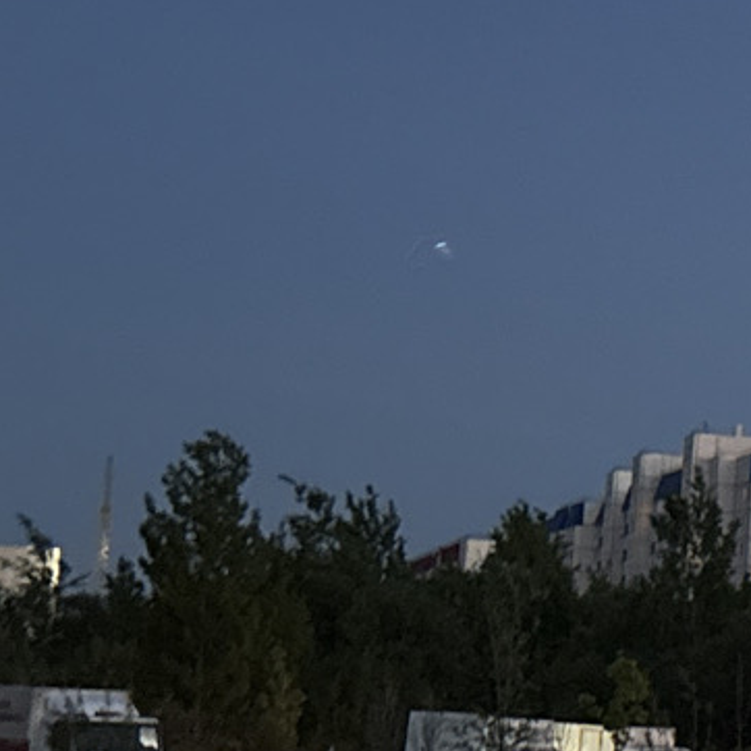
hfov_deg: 11.0
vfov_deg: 13.7
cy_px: 469
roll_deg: +0.1
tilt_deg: +4.9
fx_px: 3117
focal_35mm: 127
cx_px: 1940
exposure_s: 1/25
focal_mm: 5.96
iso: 1000
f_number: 1.6
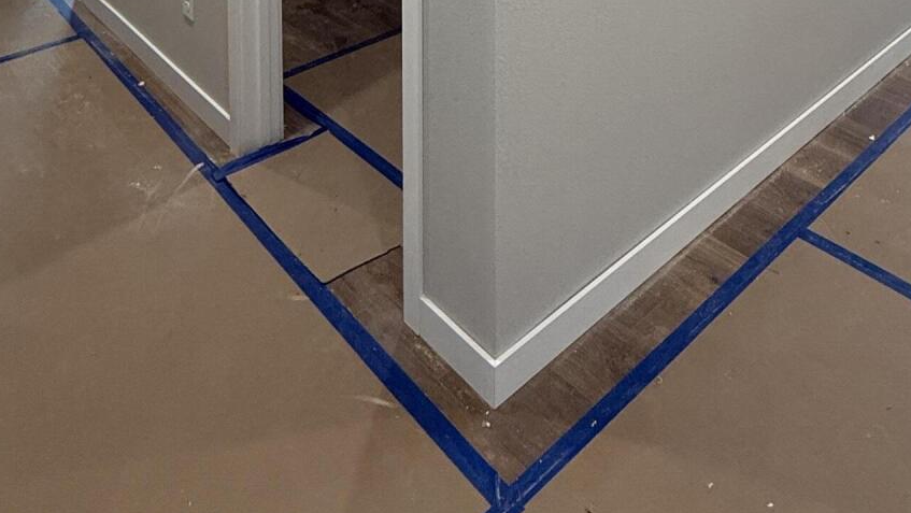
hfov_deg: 54.9
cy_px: -328
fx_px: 870
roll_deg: +0.1
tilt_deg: -1.0
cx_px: 540
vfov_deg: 23.4
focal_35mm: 36
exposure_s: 1/120
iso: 200
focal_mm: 2.22
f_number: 2.2
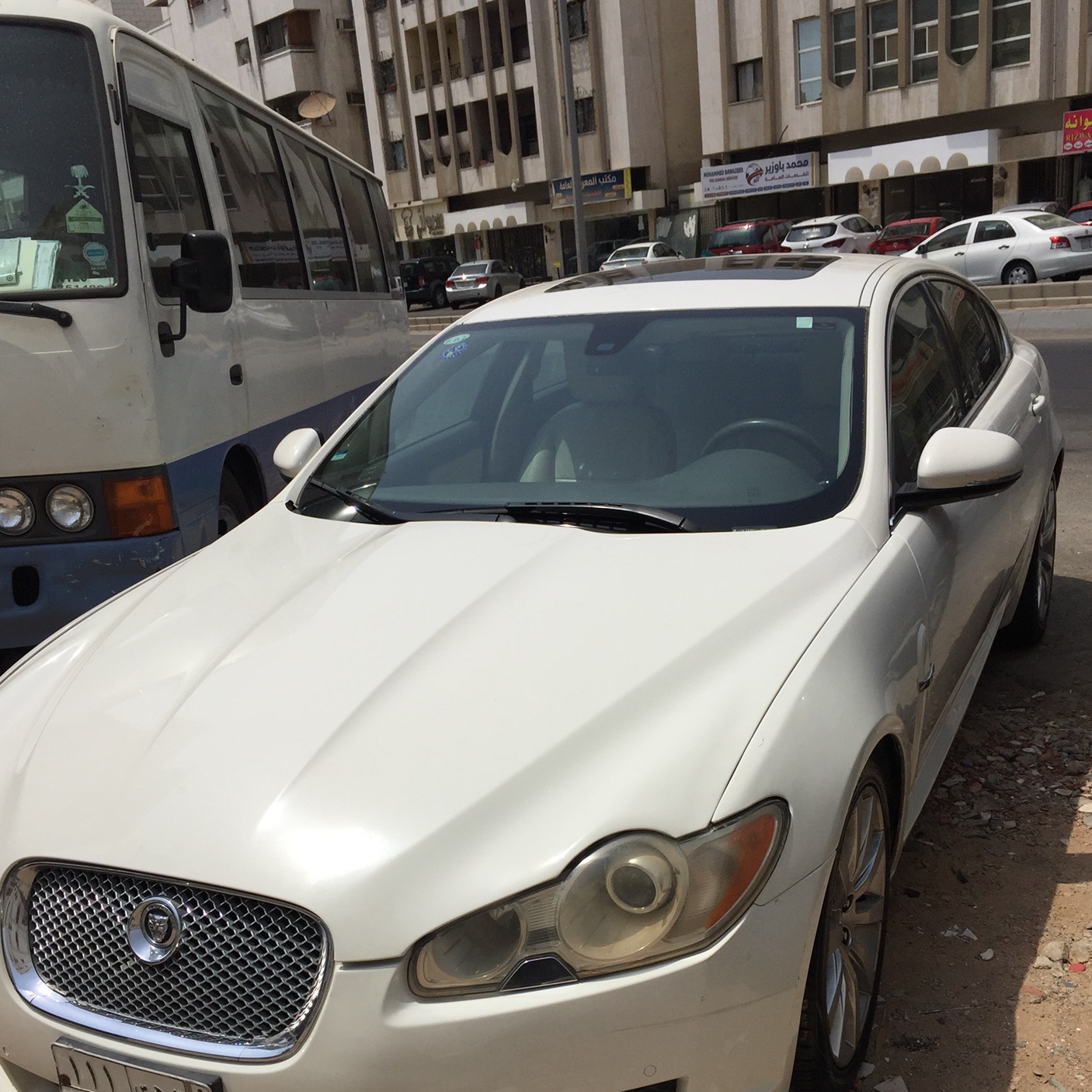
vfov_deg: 46.5
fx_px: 1249
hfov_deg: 47.2
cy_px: 726
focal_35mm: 35
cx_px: 547
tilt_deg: -20.2
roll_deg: +4.8
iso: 32
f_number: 2.2
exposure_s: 1/5650
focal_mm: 4.15
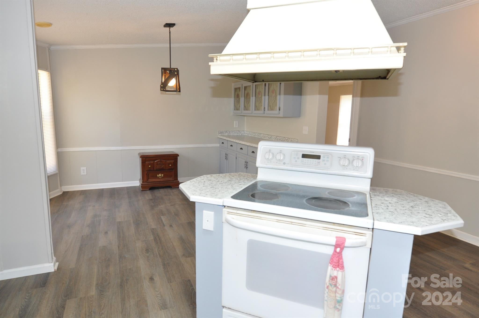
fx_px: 279
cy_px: 159
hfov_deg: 81.3
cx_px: 240
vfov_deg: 59.4
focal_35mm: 21
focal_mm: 14
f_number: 4
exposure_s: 1/60
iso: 500
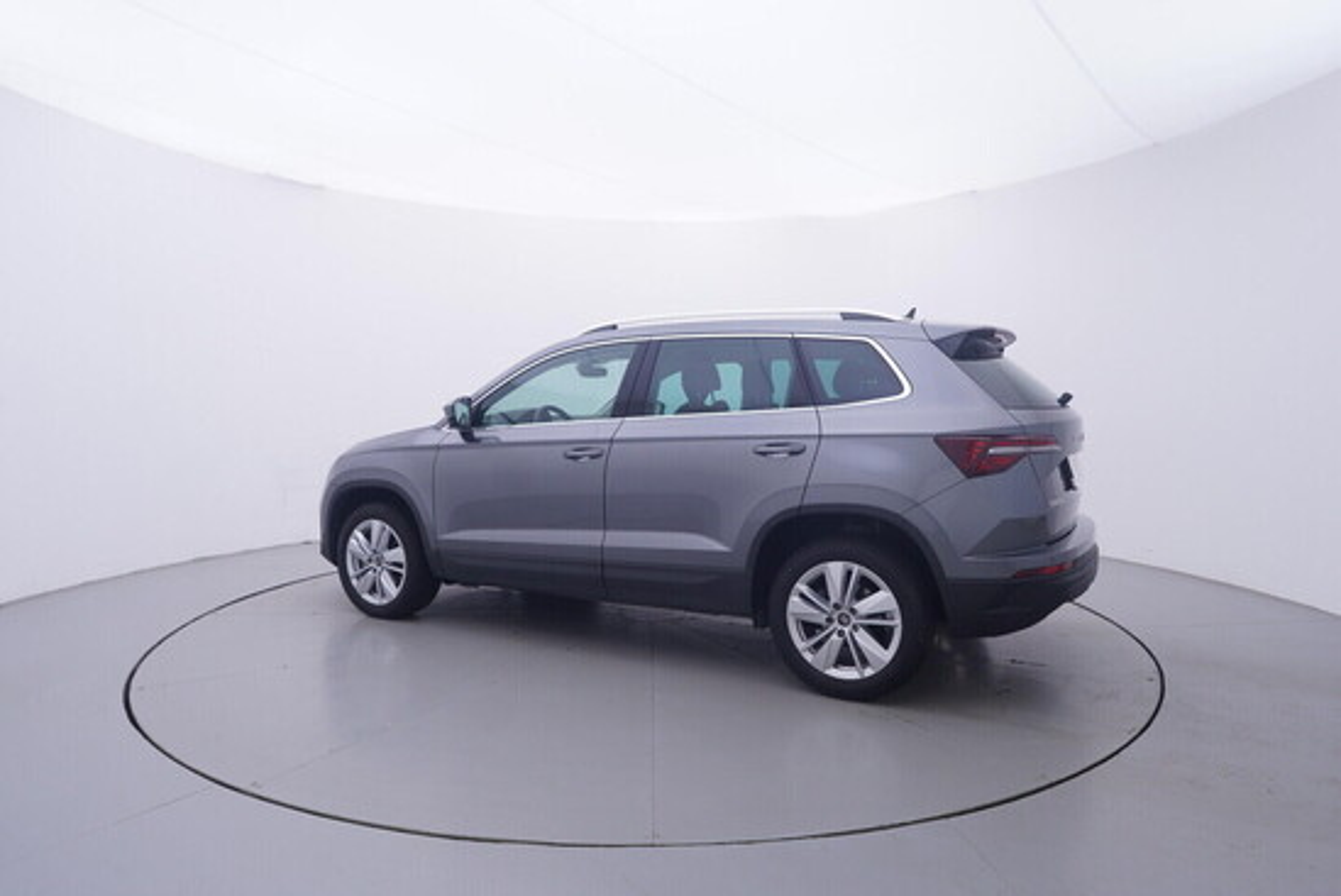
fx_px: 839
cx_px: 670
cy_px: 448
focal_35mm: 22
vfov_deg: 56.2
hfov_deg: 77.3
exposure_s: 1/80
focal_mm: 15
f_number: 5
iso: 200
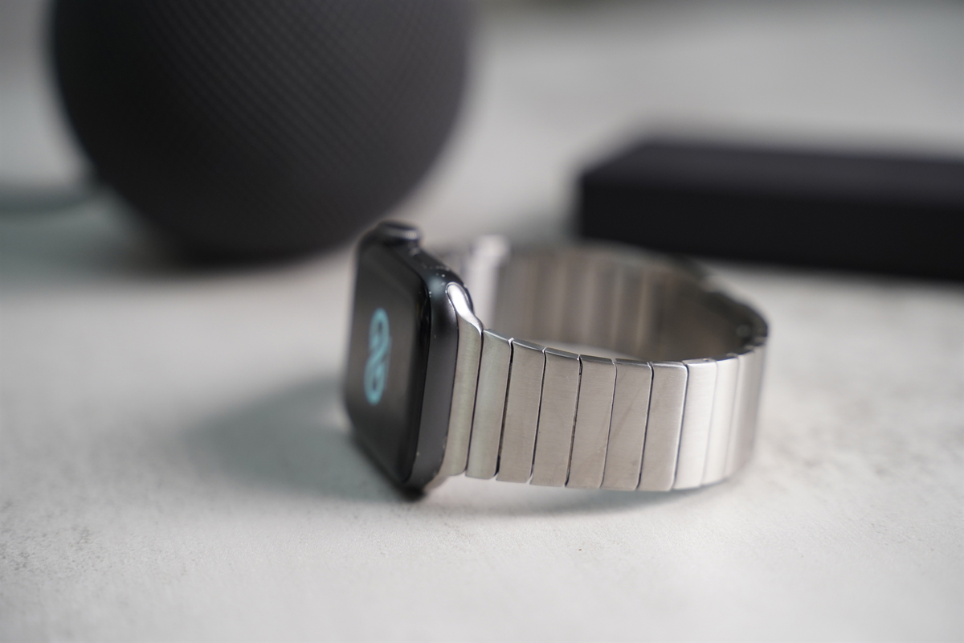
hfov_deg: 27.0
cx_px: 482
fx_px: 2008
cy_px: 322
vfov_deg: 18.2
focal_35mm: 75
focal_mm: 75
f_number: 4
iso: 1000
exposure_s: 1/80
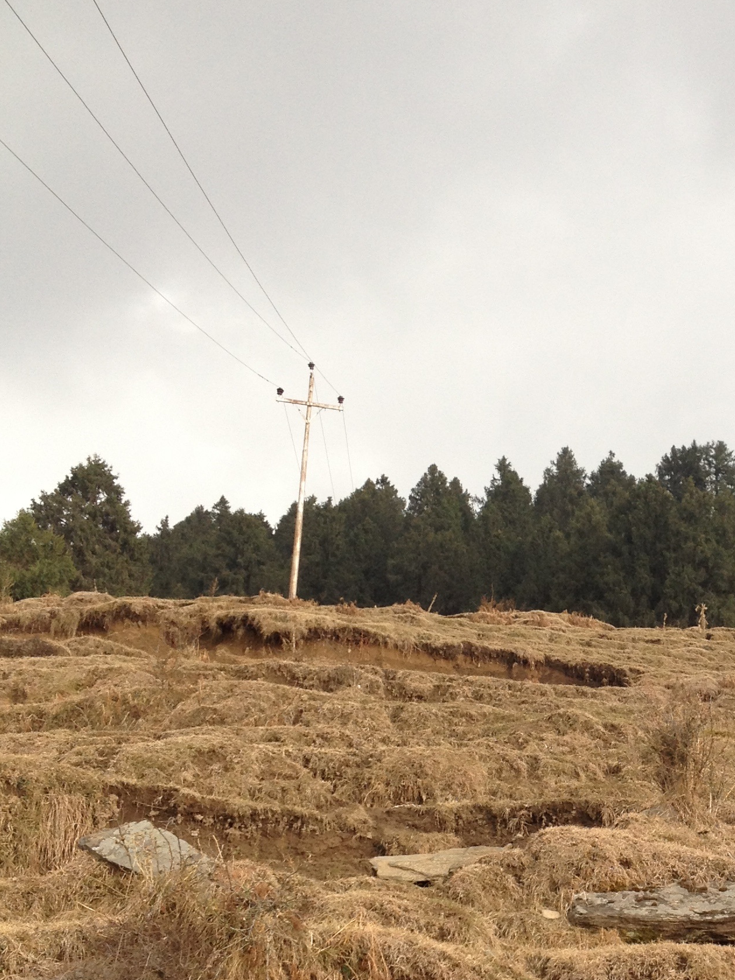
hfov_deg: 21.0
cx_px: 692
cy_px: 657
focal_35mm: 68
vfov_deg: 28.4
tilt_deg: +23.3
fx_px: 1925
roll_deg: +2.4
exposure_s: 1/30
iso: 50
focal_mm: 4.28
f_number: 2.4
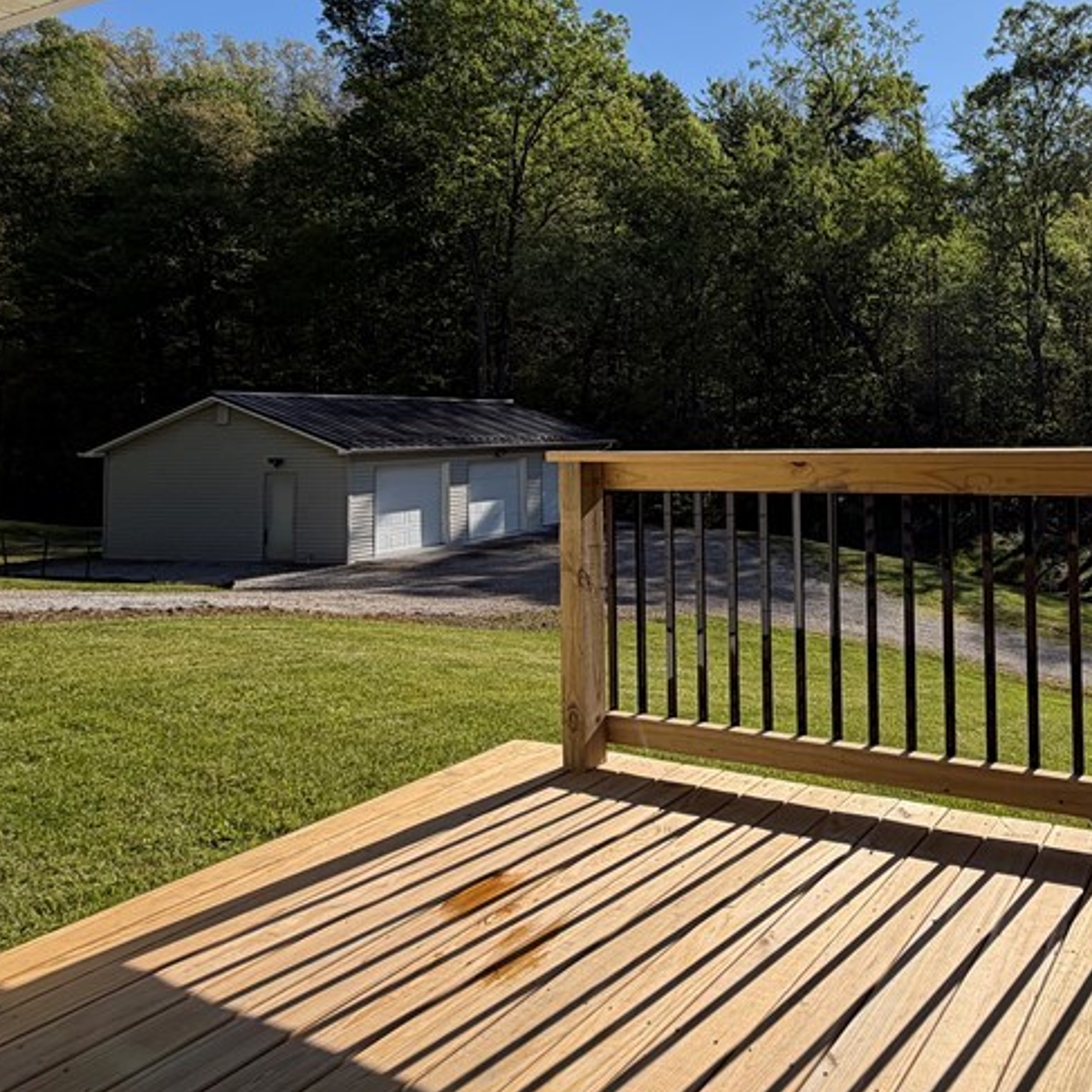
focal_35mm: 26
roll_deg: +1.6
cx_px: 937
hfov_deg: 54.8
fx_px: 928
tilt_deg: +1.8
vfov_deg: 59.8
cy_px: 386
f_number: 2.2
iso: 20
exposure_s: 1/888
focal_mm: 2.22
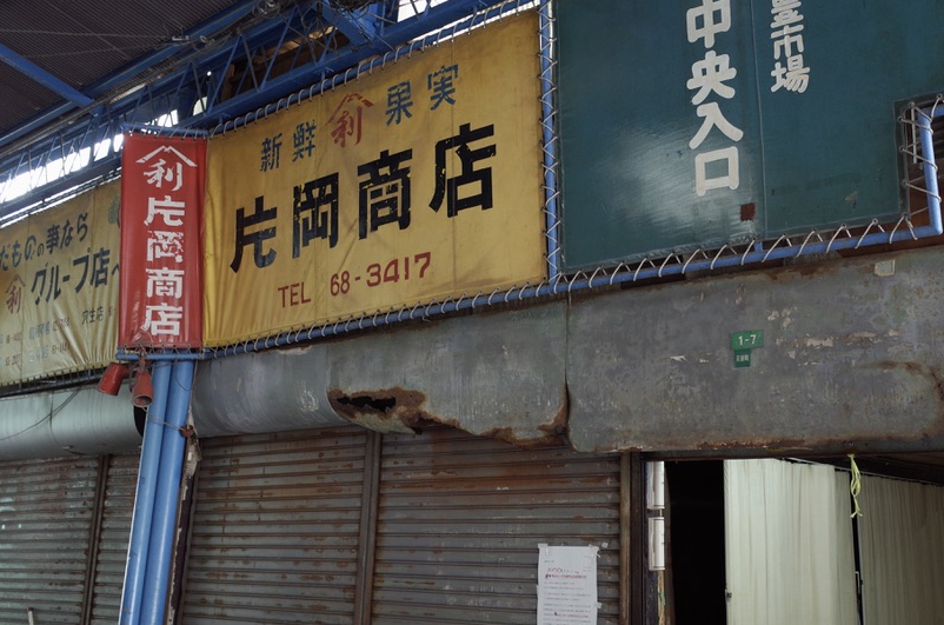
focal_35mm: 38
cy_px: 282
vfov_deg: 34.9
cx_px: 615
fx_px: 994
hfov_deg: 50.0
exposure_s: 1/15
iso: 200
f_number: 2.8
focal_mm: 18.3
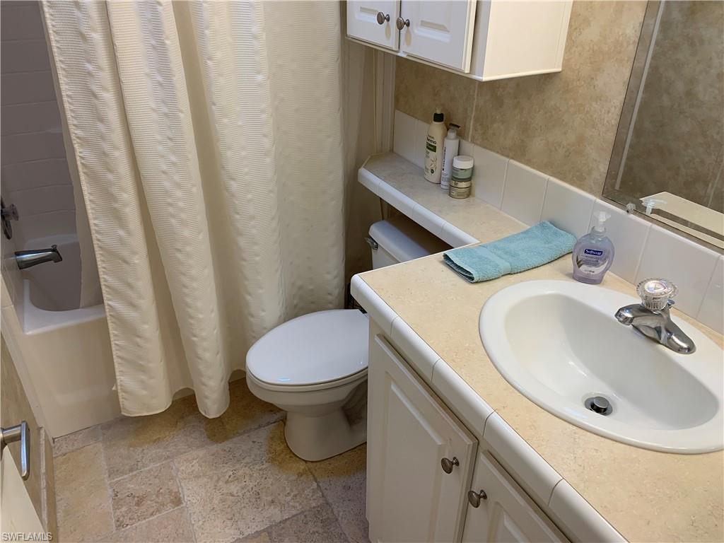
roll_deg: +0.3
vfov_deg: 53.1
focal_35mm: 26
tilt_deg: -26.3
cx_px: 362
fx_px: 544
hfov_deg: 67.3
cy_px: 272
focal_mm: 4.25
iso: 64
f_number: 1.8
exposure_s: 1/60
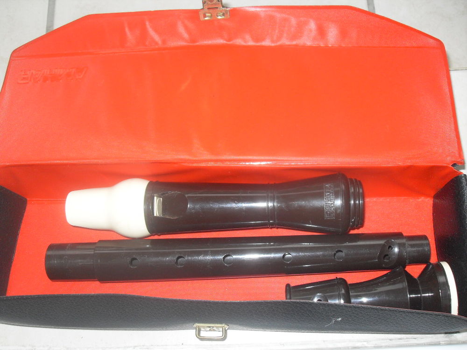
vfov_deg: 38.7
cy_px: 175
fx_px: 499
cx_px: 234
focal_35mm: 37
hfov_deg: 50.1
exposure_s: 1/45
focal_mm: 6.3
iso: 100
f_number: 2.8
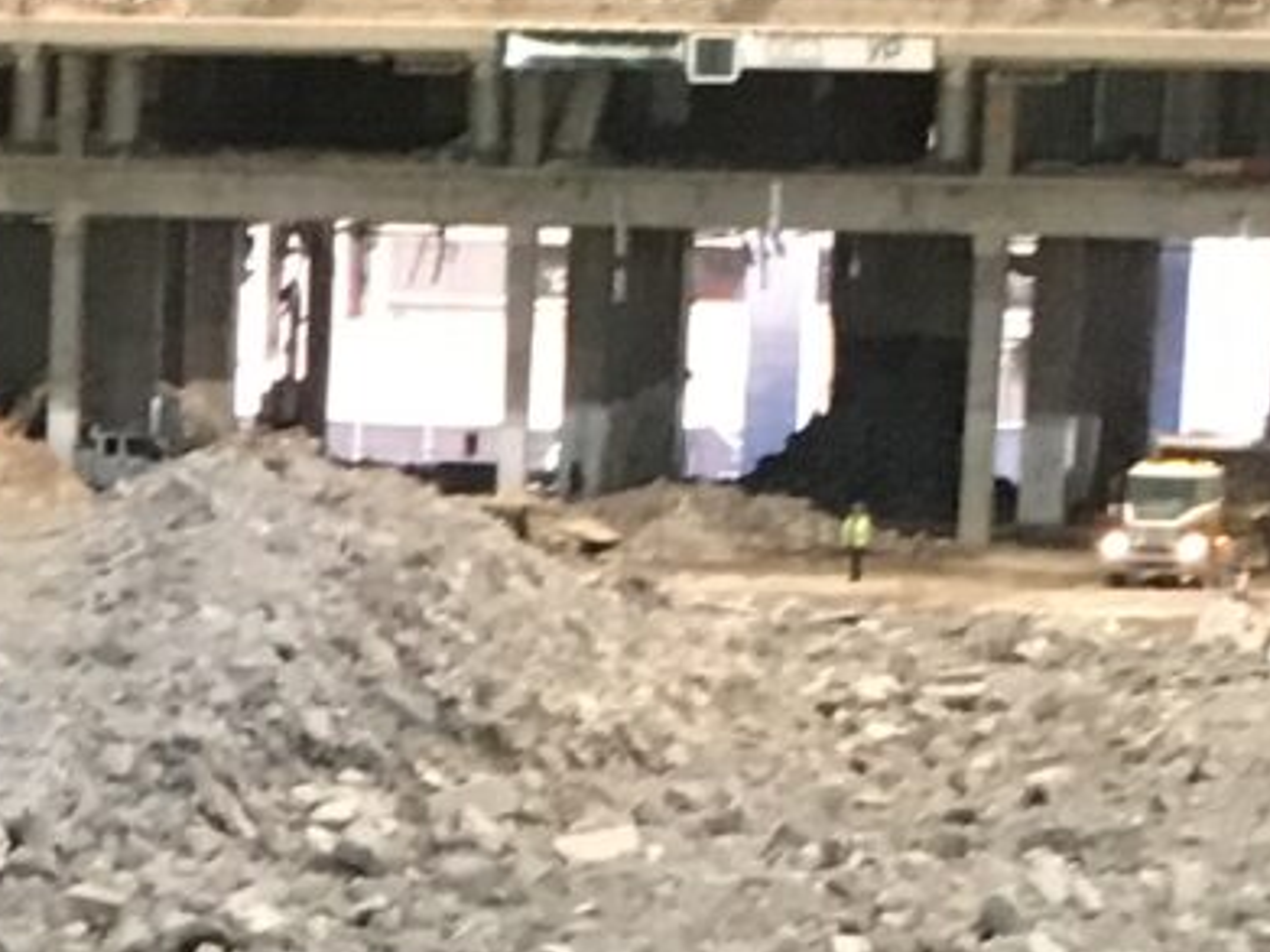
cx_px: -361
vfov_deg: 7.6
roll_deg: -0.7
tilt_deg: -11.5
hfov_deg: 10.2
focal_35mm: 190
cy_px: 1511
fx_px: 6969
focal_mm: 4.15
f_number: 2.2
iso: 200
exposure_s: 1/17
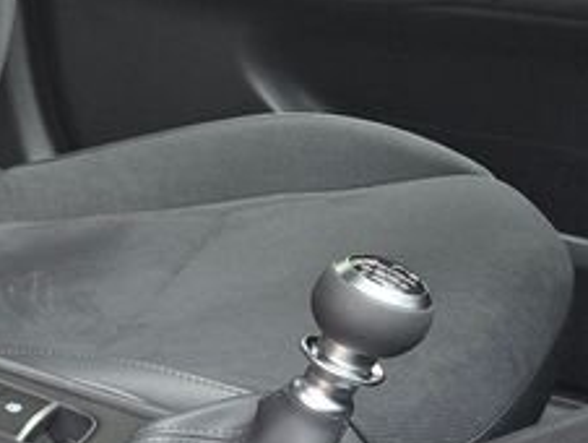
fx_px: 1768
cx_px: -611
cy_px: 104
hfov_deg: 15.1
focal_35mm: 104
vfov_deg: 14.2
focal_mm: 6.3
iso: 320
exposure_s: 1/100
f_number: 1.7
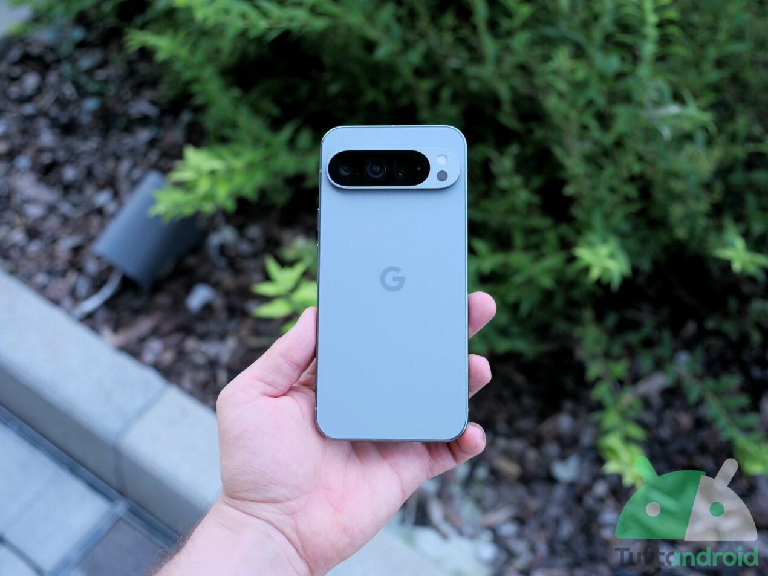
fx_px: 1021
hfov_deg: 41.2
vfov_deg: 31.5
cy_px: 288
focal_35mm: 46
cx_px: 384
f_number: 2.8
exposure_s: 1/160
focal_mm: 23
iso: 200
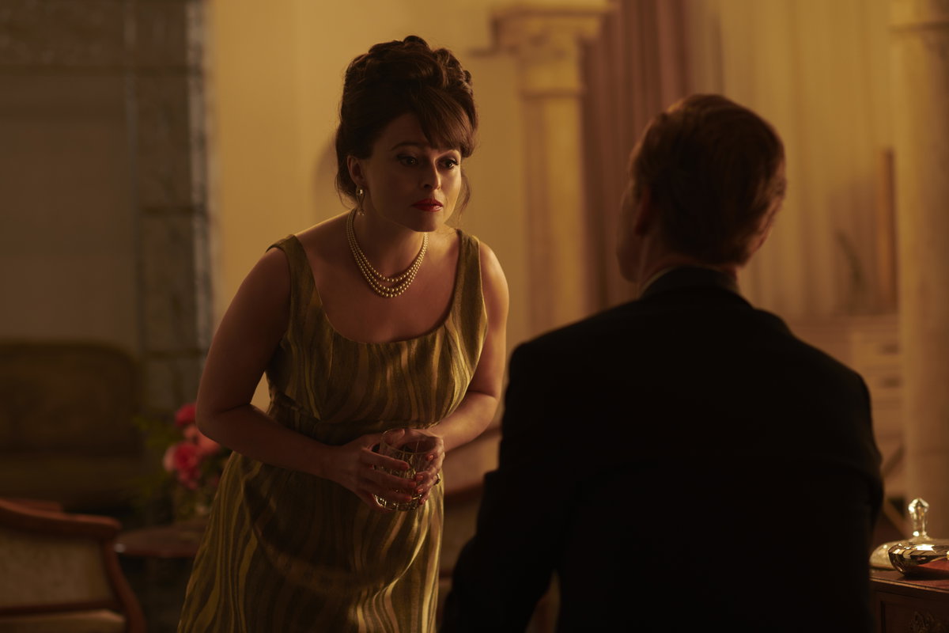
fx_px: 2241
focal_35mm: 85
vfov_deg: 16.1
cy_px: 316
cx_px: 474
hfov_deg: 23.9
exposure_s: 1/30
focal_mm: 85
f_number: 2.5
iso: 200
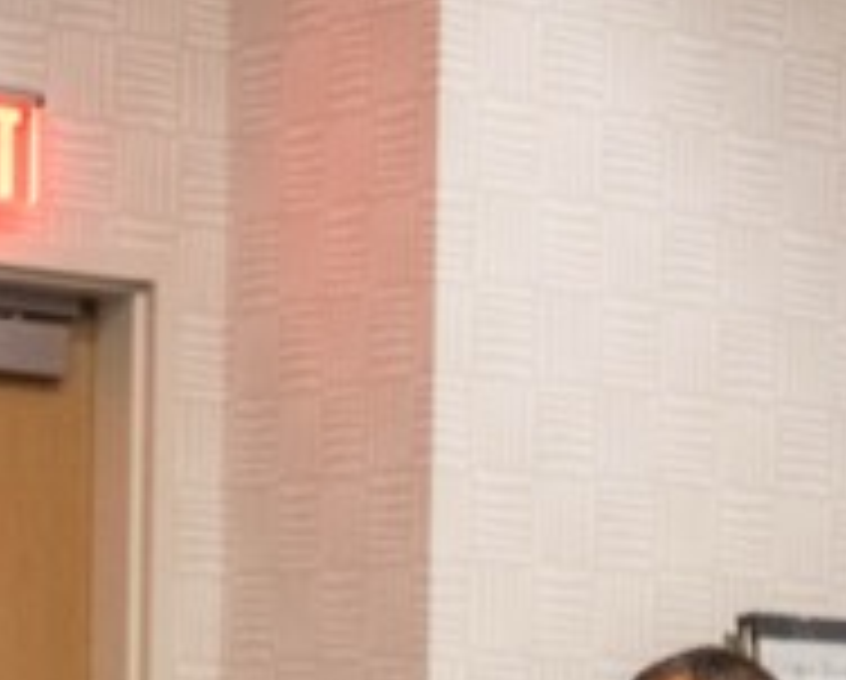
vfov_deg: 9.5
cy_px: 1133
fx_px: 3937
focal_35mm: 157
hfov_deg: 12.3
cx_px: 540
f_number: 2.2
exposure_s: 1/250
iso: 5000
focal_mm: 35
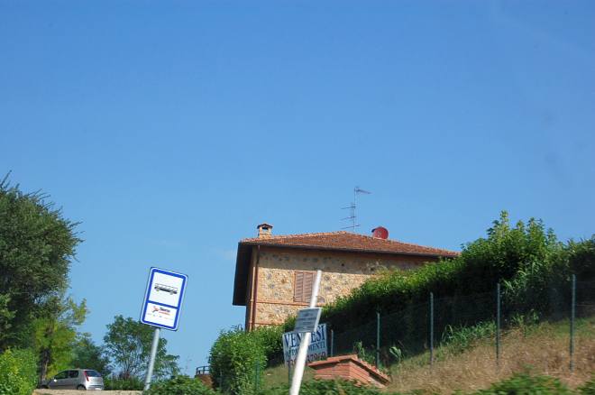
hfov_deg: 24.7
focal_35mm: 82
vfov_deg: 16.5
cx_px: 298
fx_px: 1362
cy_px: 198
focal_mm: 55
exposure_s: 1/250
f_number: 10
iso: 200
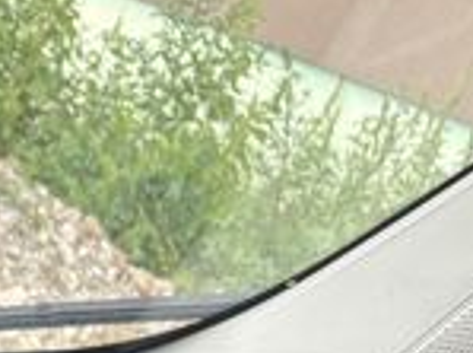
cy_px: 716
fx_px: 1908
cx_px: -724
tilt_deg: -30.5
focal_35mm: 140
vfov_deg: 9.8
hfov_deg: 11.3
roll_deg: -4.7
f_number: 1.6
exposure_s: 1/237
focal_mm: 5.96
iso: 40
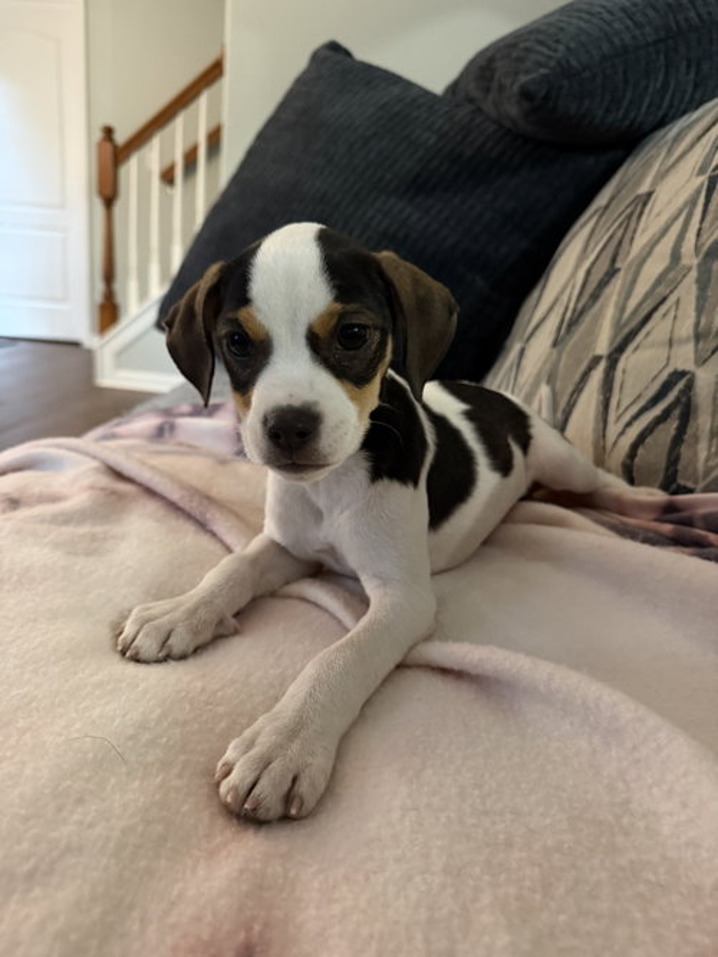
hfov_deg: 56.8
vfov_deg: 71.6
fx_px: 663
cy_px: 478
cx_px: 359
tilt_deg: -16.3
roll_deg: -5.2
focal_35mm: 24
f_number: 1.78
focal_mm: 6.76
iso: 800
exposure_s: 1/30
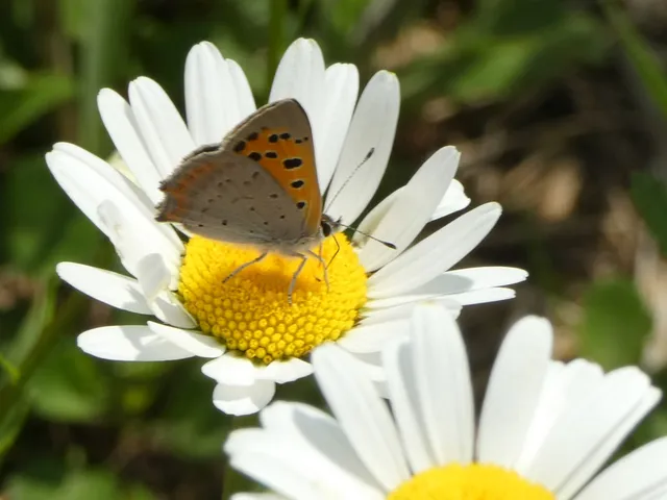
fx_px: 3333
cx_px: 334
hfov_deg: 11.4
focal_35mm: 173
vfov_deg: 8.6
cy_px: 250
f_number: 5.5
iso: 80
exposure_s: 1/200
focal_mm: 30.9
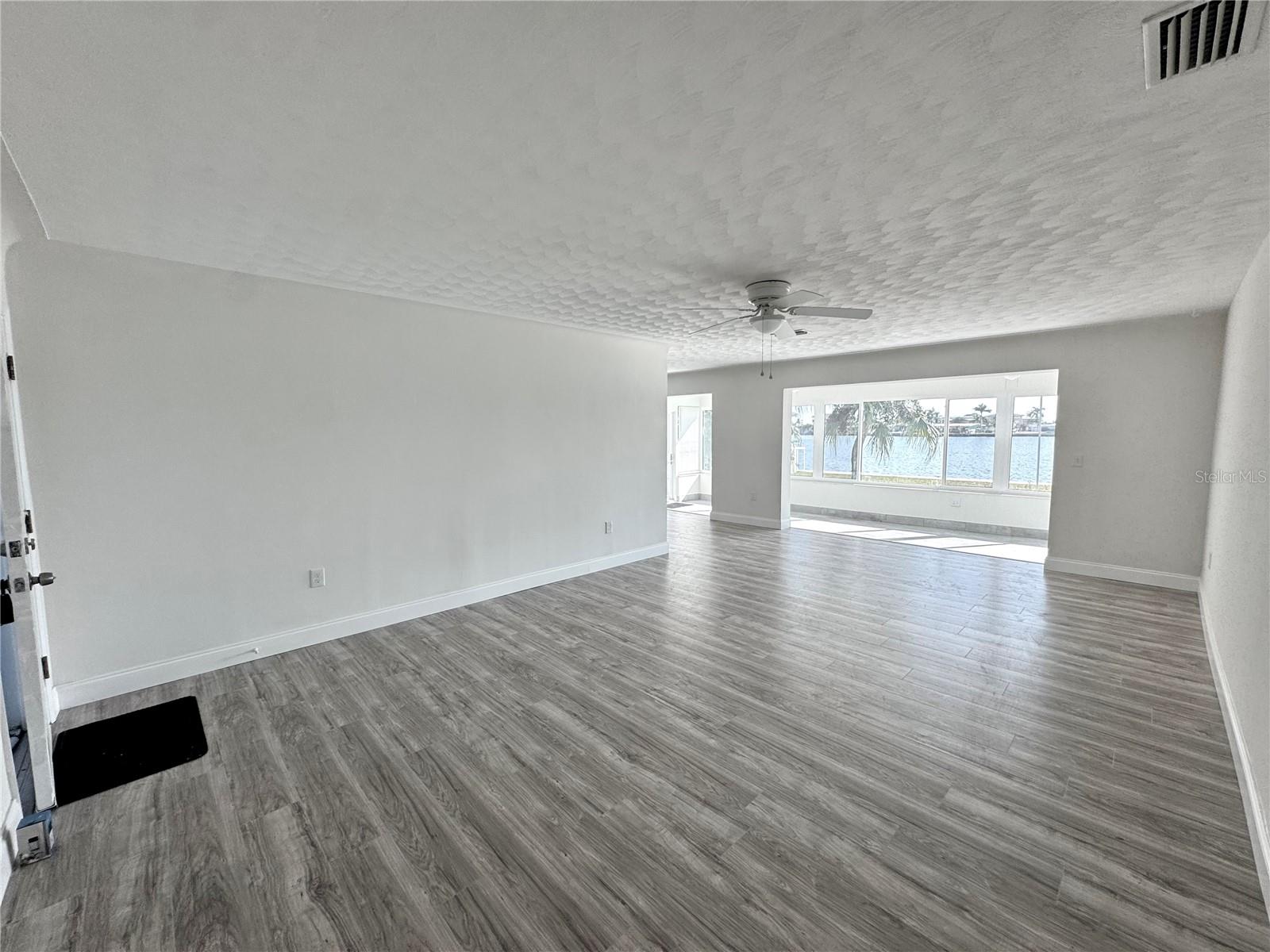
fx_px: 514
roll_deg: +0.2
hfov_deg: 102.1
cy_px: 476
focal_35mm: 14
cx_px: 635
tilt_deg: -5.6
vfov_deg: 85.7
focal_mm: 2.22
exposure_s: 1/270
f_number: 2.2
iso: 40
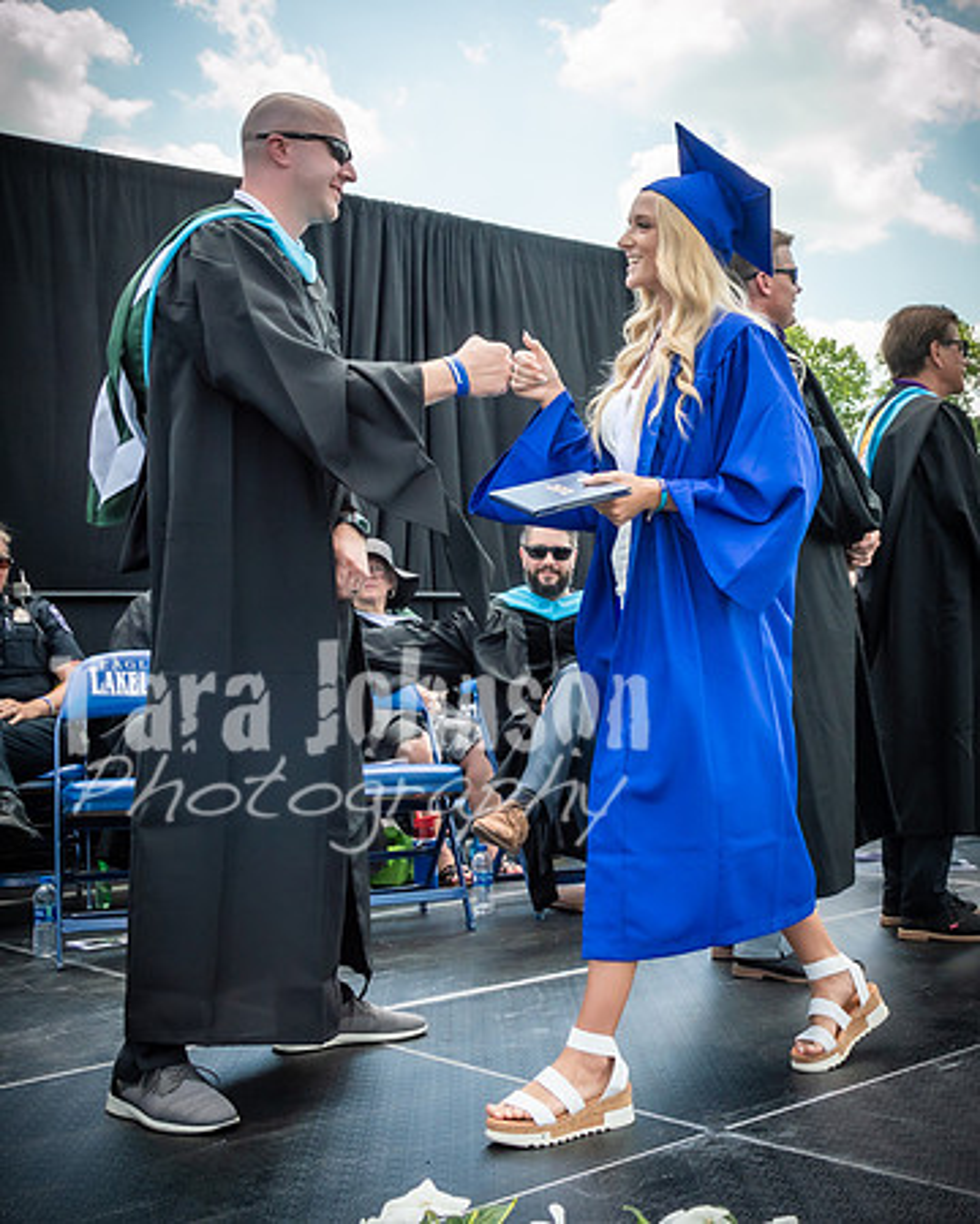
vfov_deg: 42.3
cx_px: 813
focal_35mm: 44
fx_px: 1578
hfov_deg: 33.3
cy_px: 532
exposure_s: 1/320
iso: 200
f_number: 7.1
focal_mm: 17
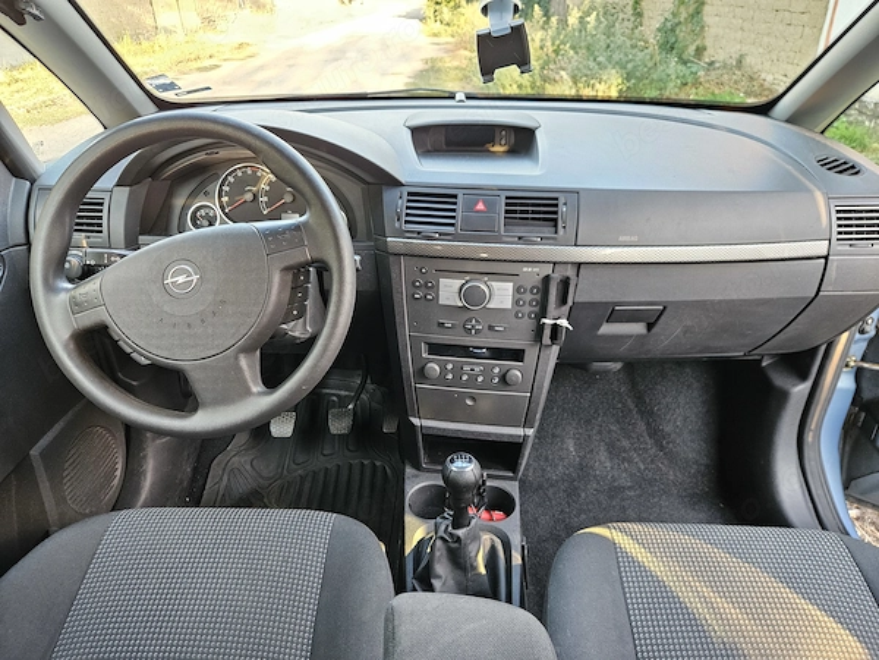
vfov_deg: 58.9
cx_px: 440
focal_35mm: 23
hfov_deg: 73.9
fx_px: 584
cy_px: 330
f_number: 1.8
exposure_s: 1/100
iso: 500
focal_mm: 5.4
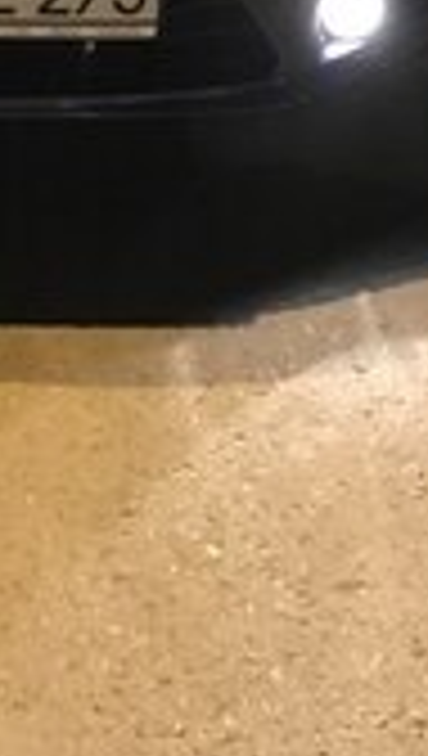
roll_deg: -0.6
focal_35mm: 90
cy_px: -288
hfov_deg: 13.2
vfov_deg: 21.0
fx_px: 1809
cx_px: -36
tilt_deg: -18.9
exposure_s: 1/5
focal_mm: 3.99
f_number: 1.8
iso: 100
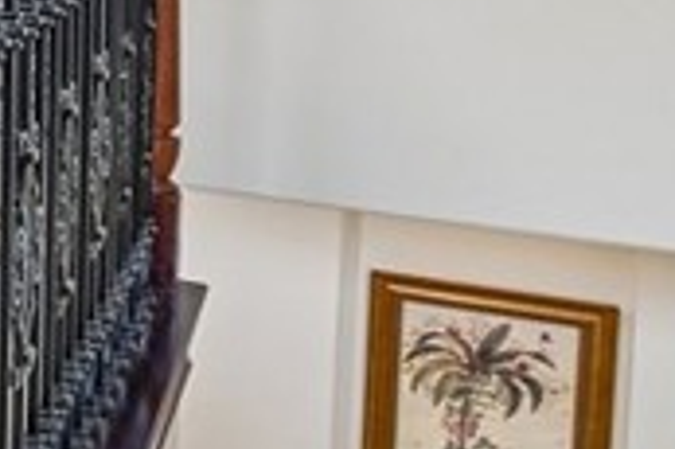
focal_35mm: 71
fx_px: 1330
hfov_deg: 13.9
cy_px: -144
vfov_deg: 17.8
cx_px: -1069
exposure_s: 1/6
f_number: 8
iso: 250
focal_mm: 12
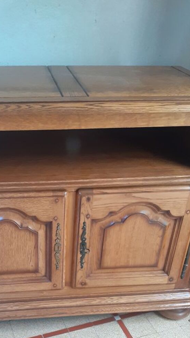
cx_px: 55
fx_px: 358
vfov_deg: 49.7
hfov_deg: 29.4
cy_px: 224
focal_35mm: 40
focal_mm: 3.6
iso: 160
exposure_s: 1/50
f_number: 1.9
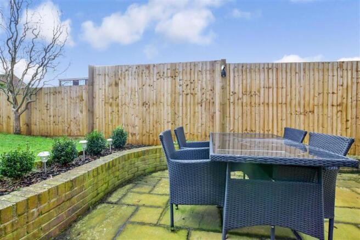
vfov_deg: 72.0
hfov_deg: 95.0
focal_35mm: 16
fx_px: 165
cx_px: 180
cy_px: 120
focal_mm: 11
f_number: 11
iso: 400
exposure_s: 1/125
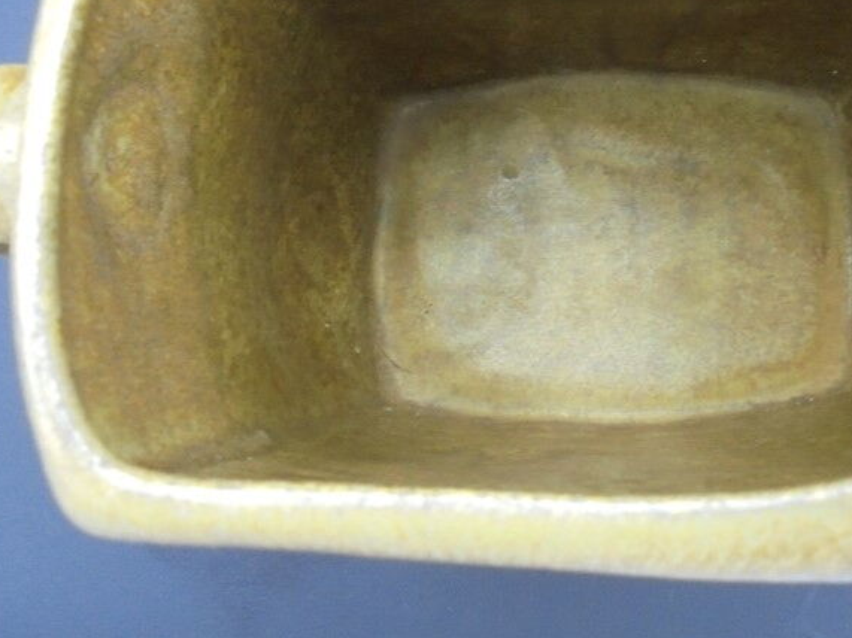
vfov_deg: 34.3
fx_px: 1009
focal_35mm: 41
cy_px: 154
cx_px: 555
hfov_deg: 45.2
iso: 400
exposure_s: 1/25
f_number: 3.5
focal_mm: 4.6
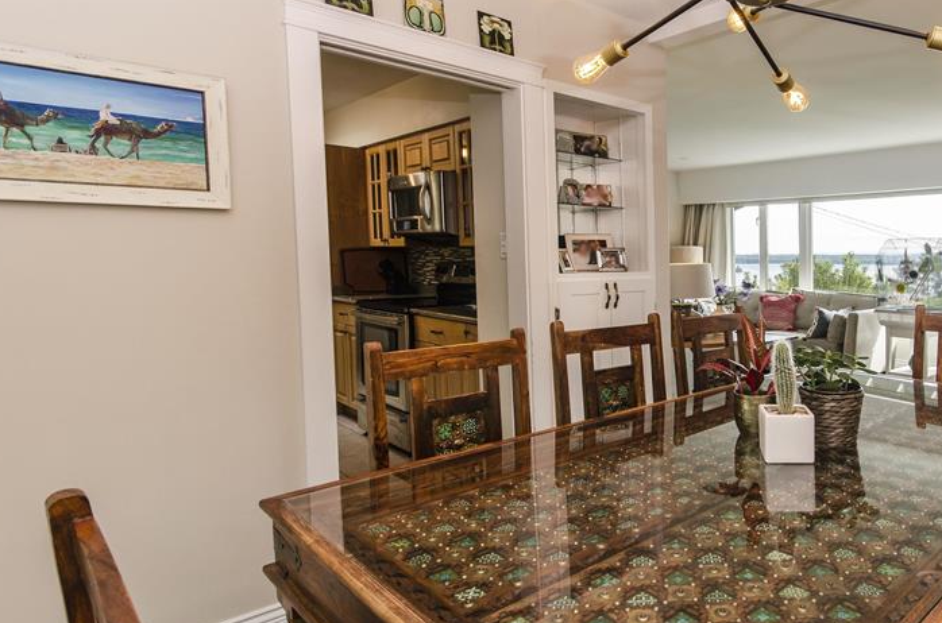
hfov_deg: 74.7
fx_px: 574
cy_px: 320
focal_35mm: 22
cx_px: 672
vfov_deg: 57.0
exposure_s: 1/50
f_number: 8
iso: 100
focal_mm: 10
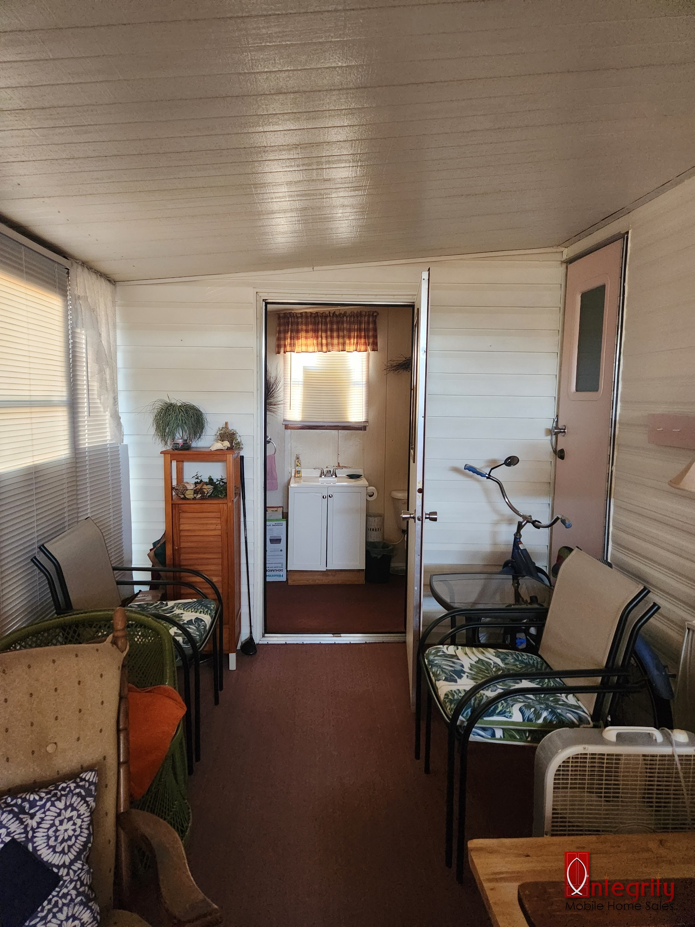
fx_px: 616
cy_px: 464
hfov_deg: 58.9
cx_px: 348
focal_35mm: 23
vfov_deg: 73.9
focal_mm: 5.4
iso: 1000
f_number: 1.8
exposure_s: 1/120
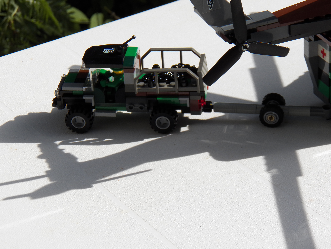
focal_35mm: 101
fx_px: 966
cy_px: 124
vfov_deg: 14.7
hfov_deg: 19.4
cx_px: 166
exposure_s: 1/1250
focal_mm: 17.1
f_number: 4.5
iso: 125
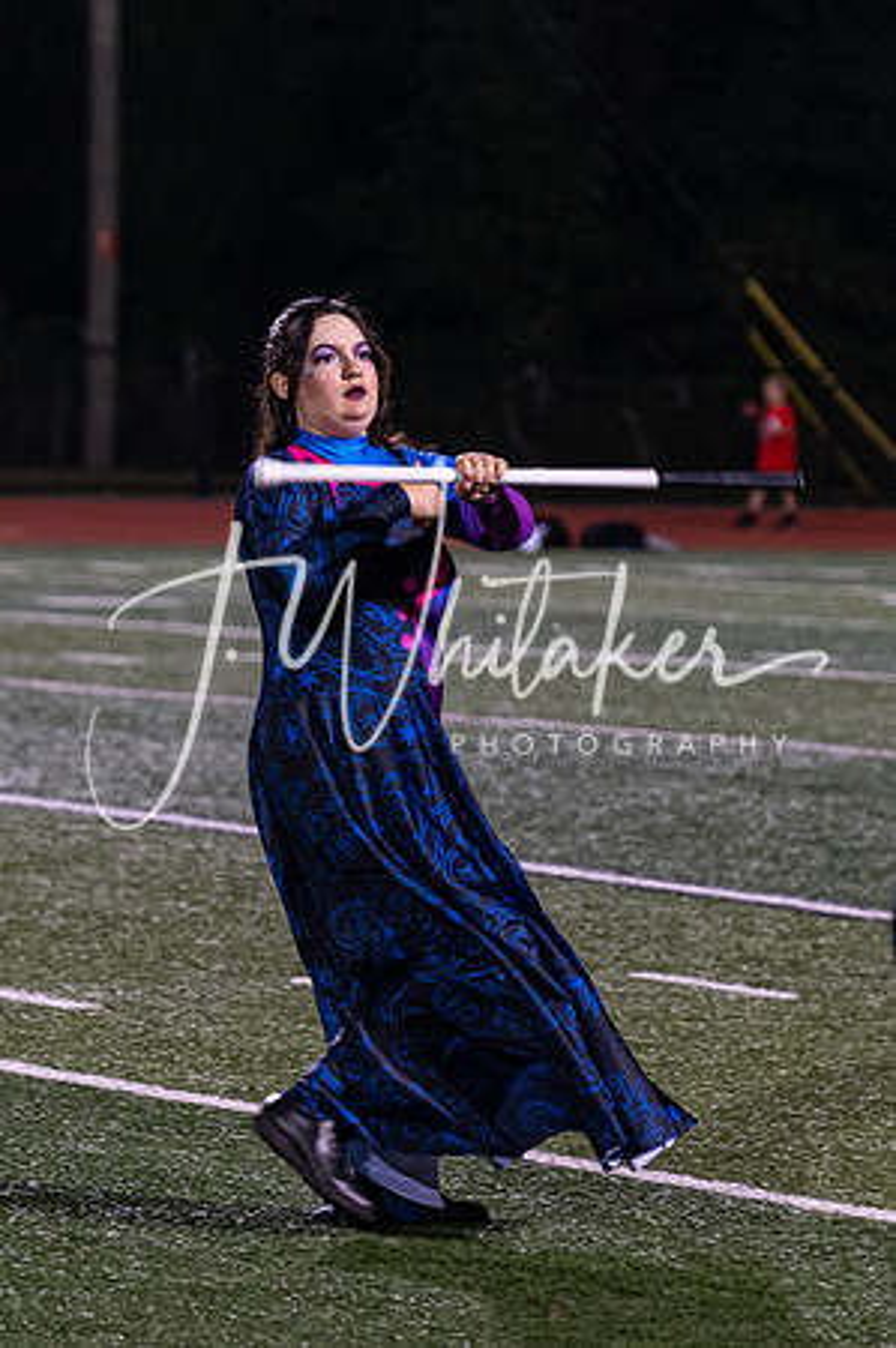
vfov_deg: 8.6
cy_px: 811
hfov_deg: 5.7
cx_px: 342
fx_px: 8923
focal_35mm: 238
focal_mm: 130
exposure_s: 1/200
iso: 3200
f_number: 4
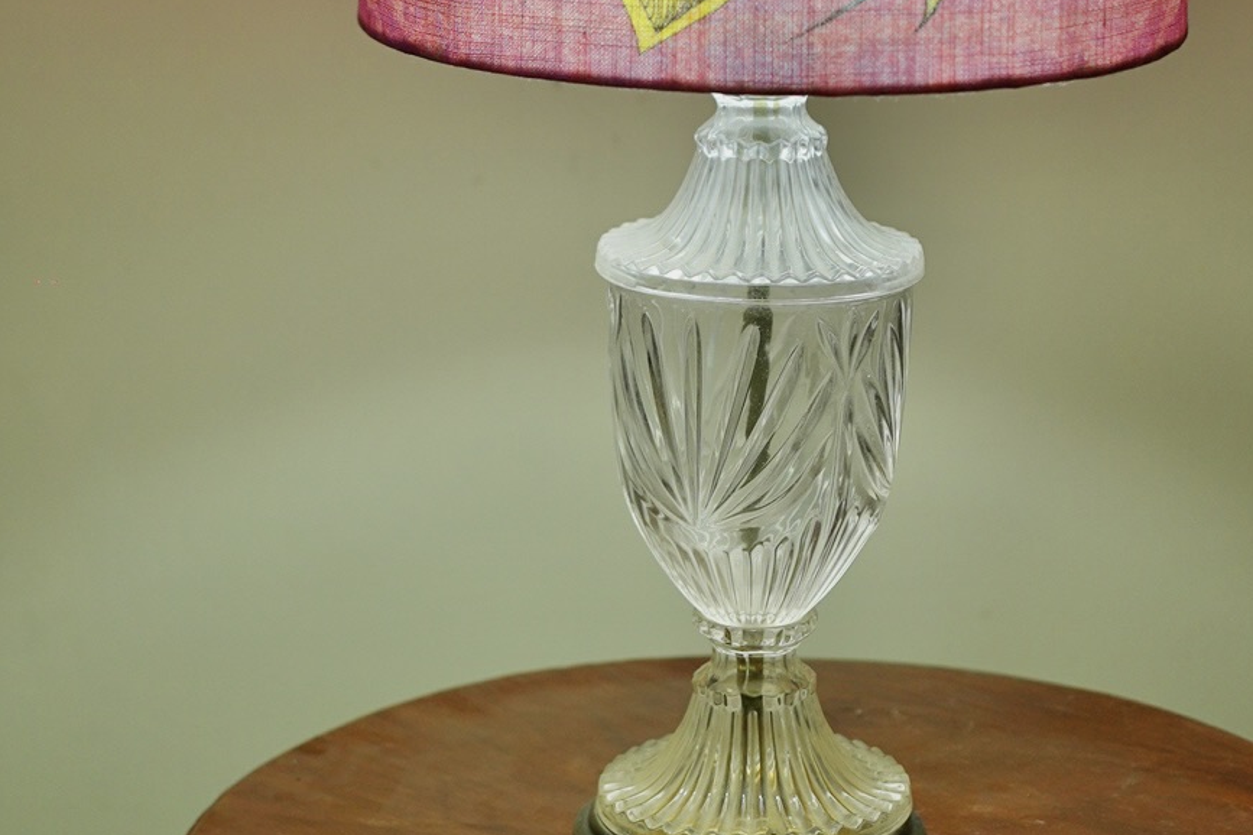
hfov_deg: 21.0
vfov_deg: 14.0
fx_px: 3376
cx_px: 710
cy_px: 160
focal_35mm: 97
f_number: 2
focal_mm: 35
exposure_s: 1/200
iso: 200
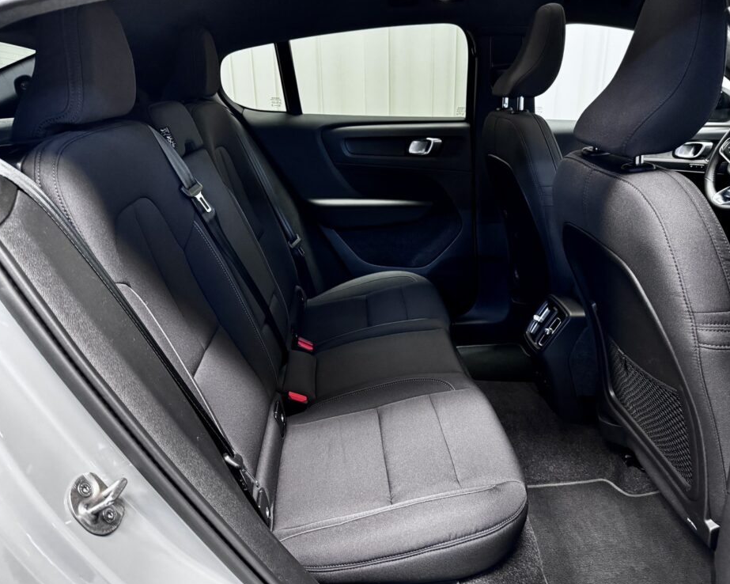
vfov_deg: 54.9
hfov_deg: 66.0
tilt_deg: -21.5
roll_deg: +0.3
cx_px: 380
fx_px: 562
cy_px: 301
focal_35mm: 26
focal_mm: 6.76
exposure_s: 1/36
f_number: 1.78
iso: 800
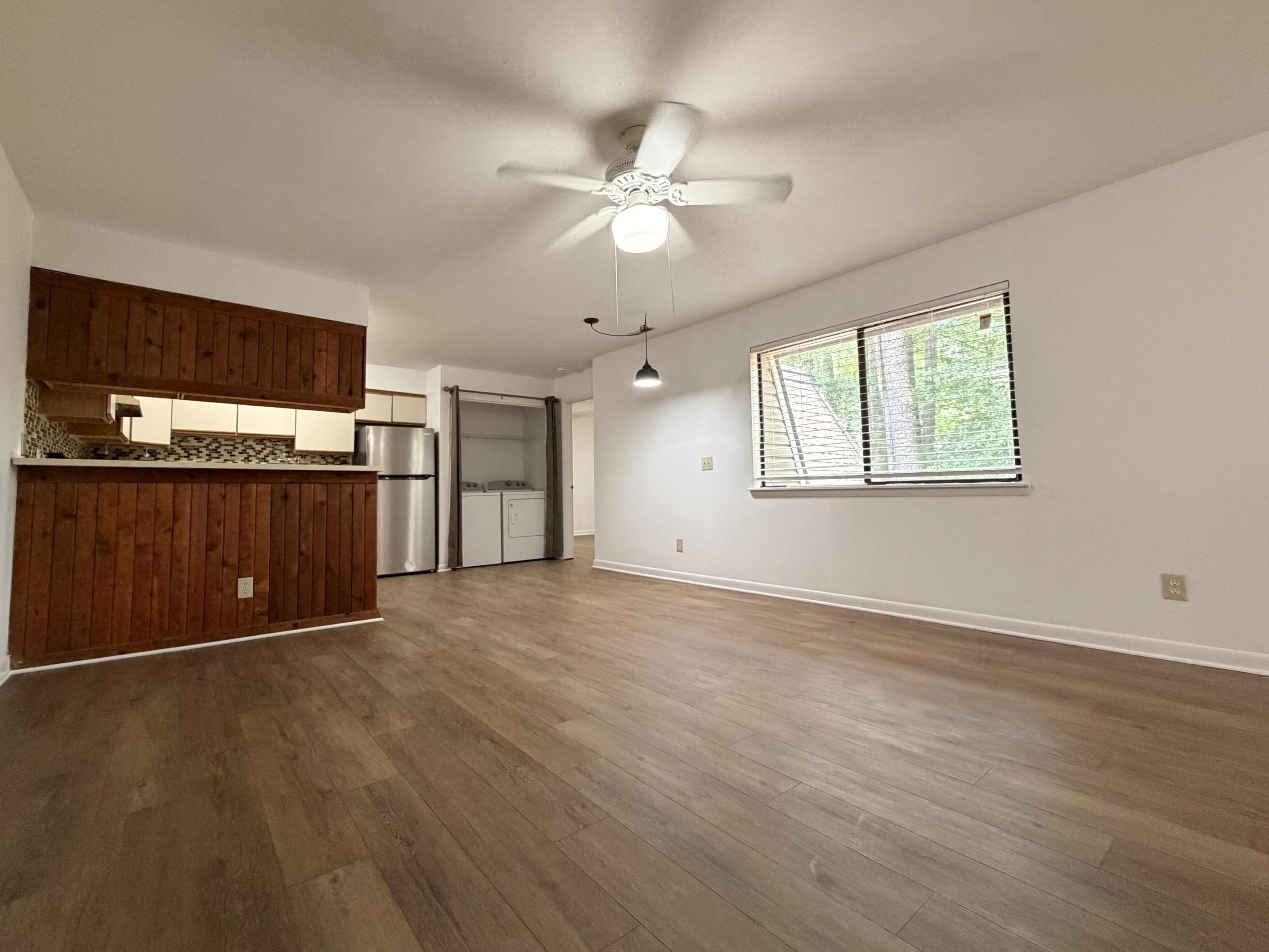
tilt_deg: +4.3
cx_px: 591
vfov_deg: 81.7
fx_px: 550
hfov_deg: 98.0
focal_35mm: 15
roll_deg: +1.9
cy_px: 453
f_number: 2.2
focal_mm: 2.22
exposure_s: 1/60
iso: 400
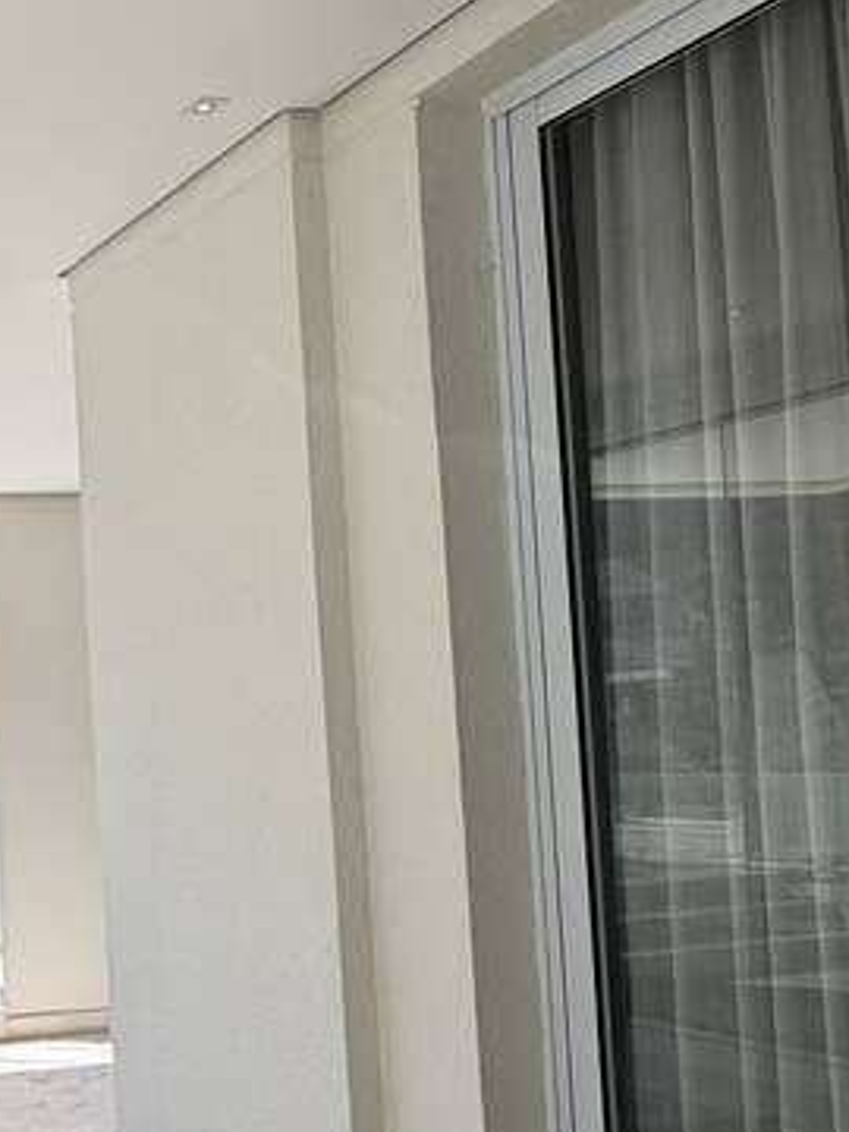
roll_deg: +2.5
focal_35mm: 42
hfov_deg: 26.6
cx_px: -362
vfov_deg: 44.4
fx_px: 1373
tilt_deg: +1.8
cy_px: 714
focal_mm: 2.22
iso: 50
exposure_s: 1/403
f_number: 2.2
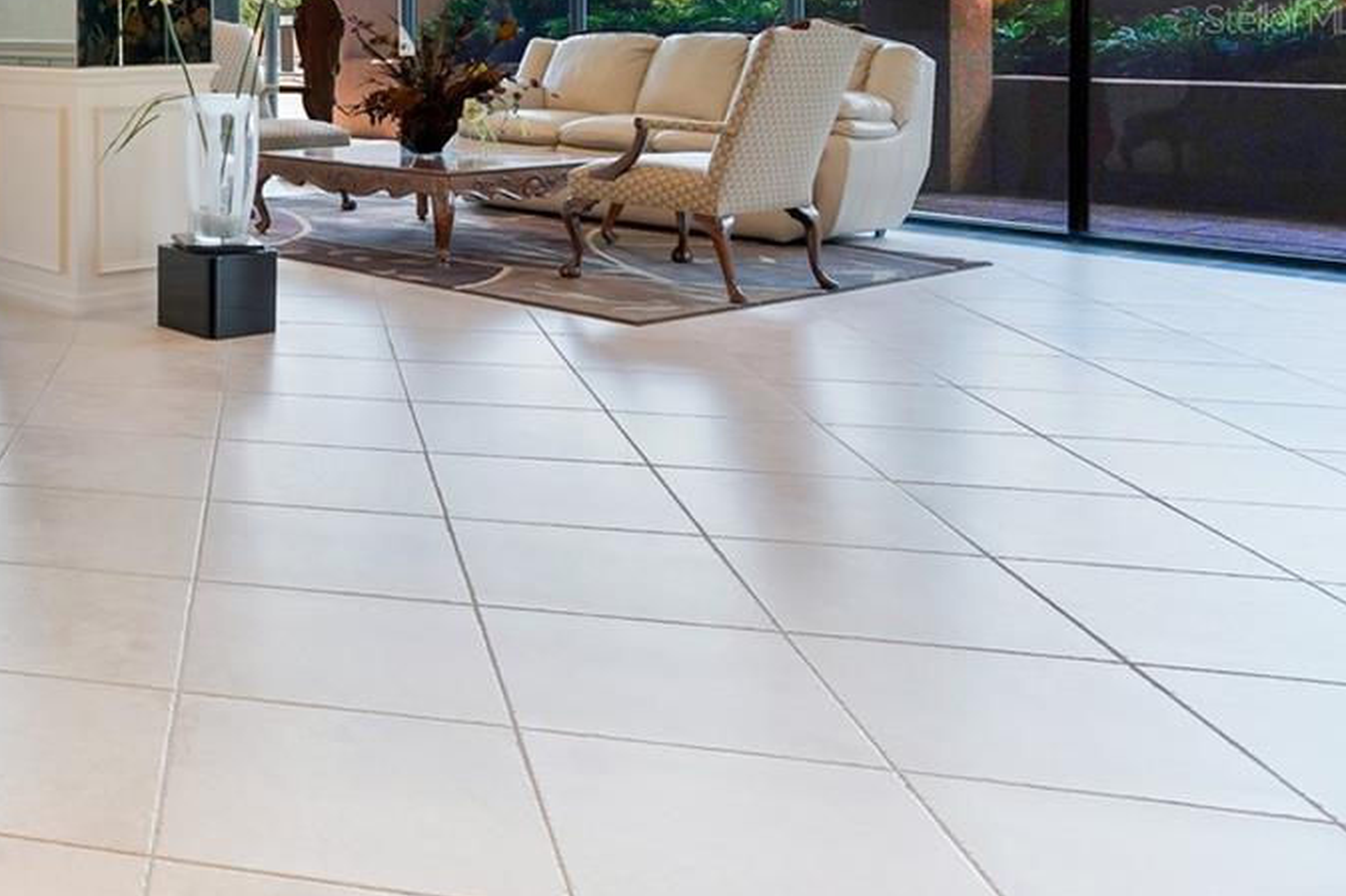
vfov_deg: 32.5
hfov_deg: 39.1
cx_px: -216
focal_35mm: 38
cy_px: 18
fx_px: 1420
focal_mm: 16
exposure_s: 1/4
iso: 640
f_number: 7.1
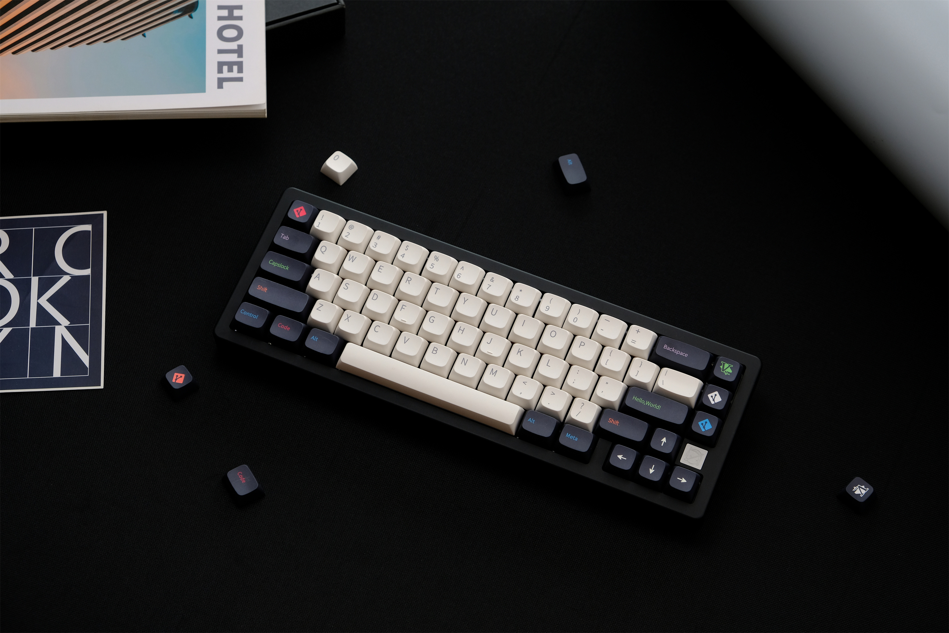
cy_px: 316
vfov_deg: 17.3
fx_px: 2082
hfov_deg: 25.7
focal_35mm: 79
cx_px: 474
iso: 320
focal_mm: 52.7
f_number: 6.4
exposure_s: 1/60
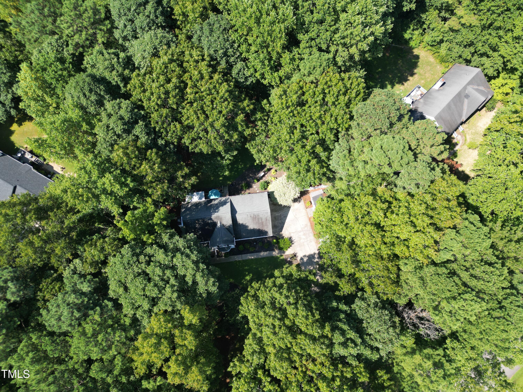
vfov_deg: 56.8
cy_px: 196
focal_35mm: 24
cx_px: 262
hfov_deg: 71.6
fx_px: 363
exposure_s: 1/800
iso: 100
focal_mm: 6.72
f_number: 1.7
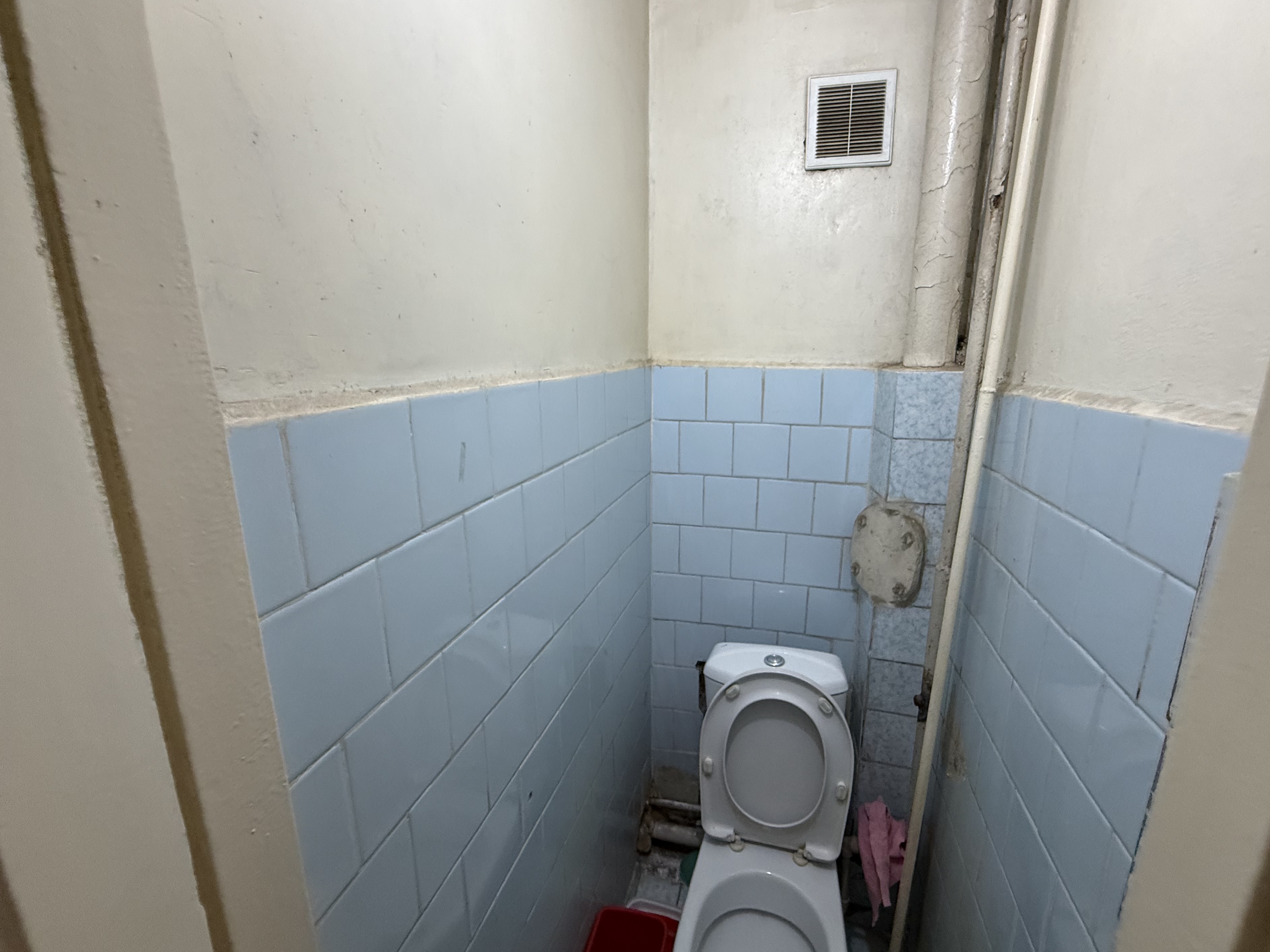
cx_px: 680
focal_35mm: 15
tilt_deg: -13.9
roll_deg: -0.9
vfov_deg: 81.7
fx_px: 550
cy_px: 470
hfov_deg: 98.0
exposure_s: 1/100
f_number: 2.2
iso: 320
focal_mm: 2.22
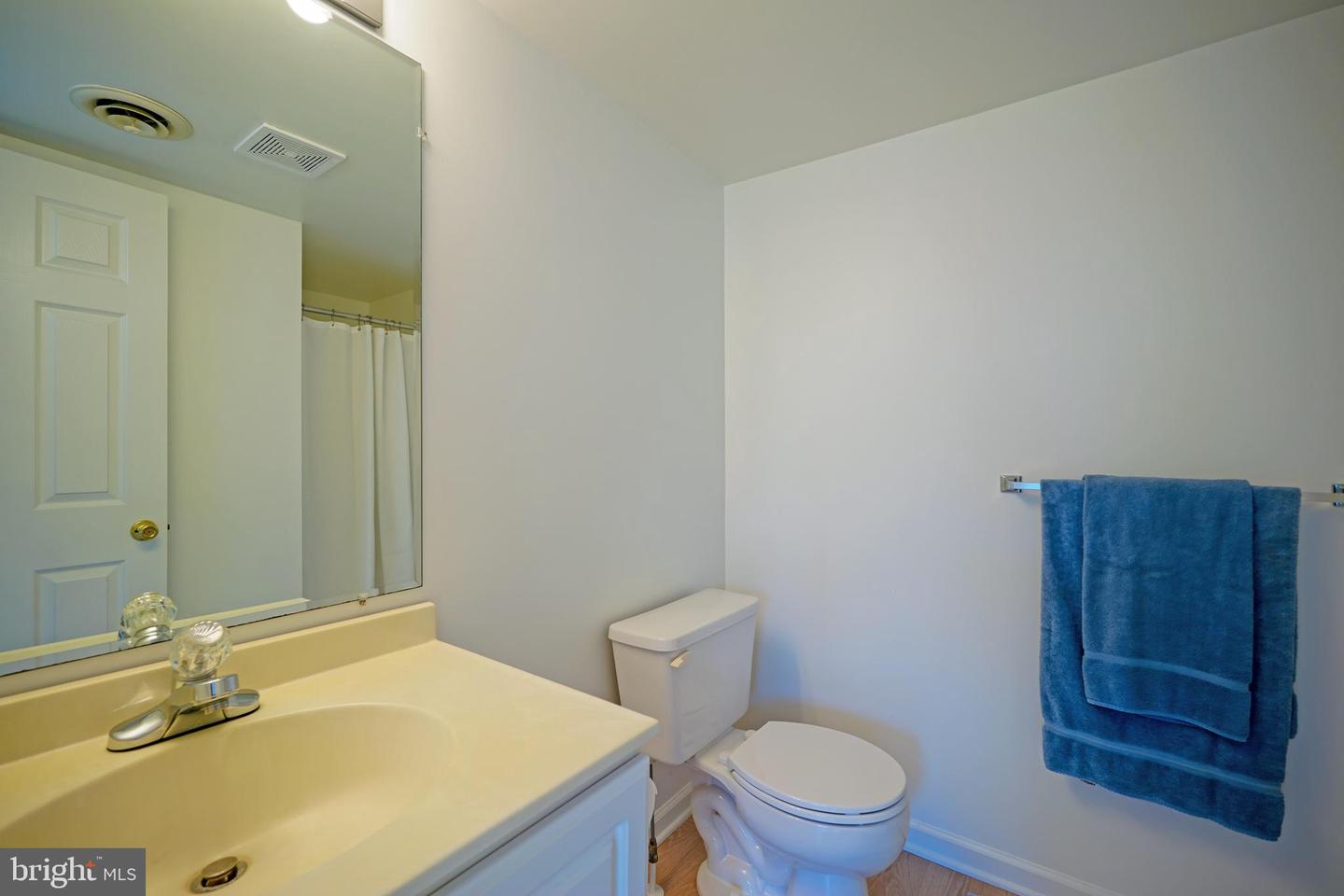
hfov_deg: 100.4
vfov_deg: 77.3
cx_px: 672
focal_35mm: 15
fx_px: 560
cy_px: 448
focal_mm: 10
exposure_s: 1/40
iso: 125
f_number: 3.2
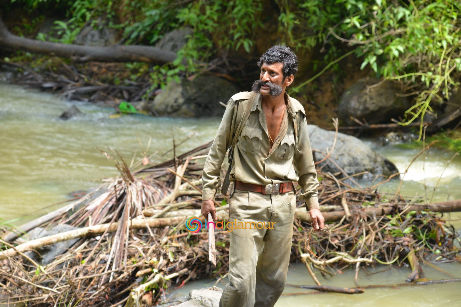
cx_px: 230
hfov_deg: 12.1
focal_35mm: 170
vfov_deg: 8.1
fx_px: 2177
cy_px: 154
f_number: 6.3
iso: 500
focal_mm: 170
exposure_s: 1/250
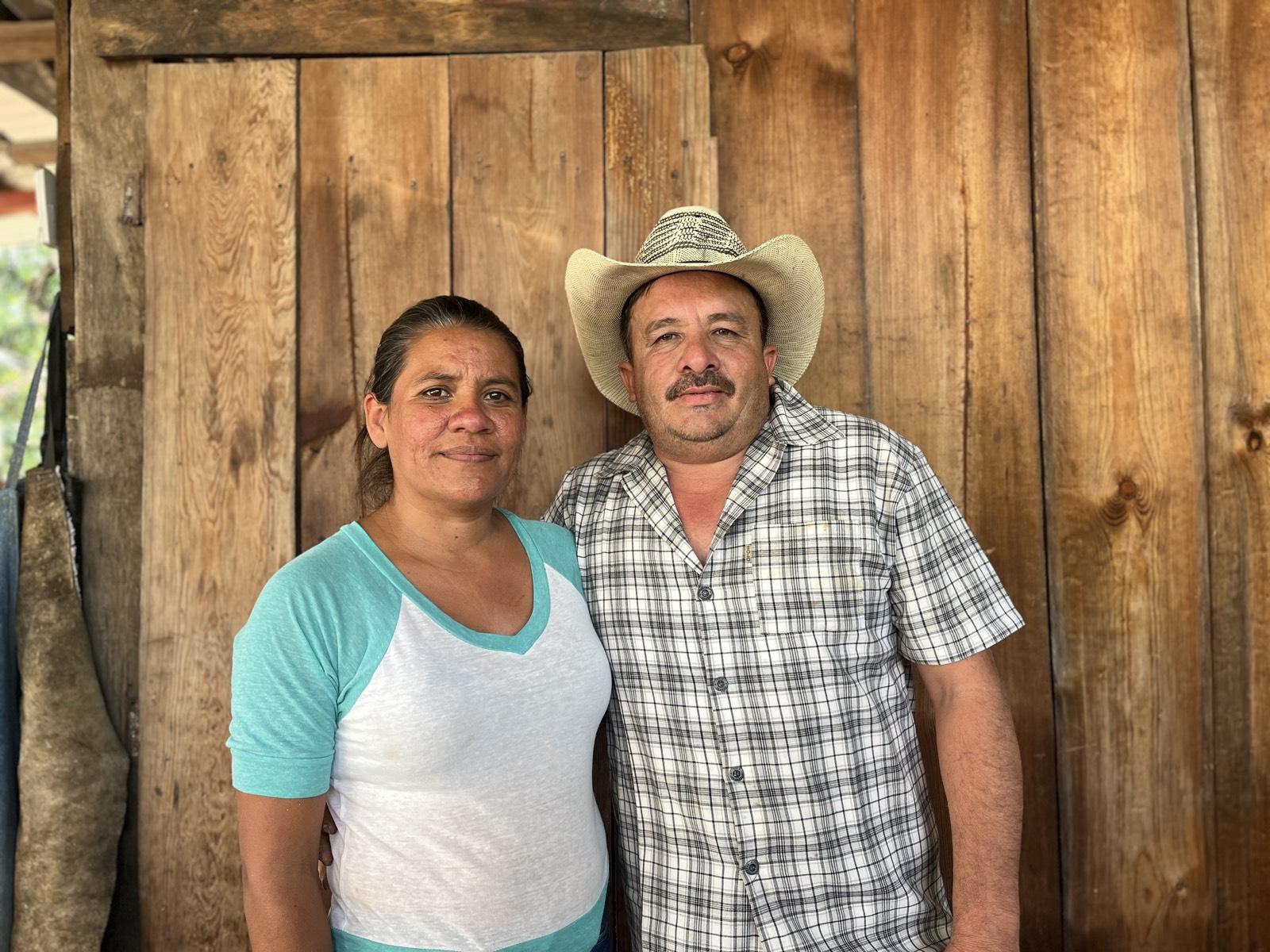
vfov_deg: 53.1
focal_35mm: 26
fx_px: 954
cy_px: 476
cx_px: 635
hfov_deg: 67.3
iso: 80
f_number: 1.6
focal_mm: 5.1
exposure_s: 1/122
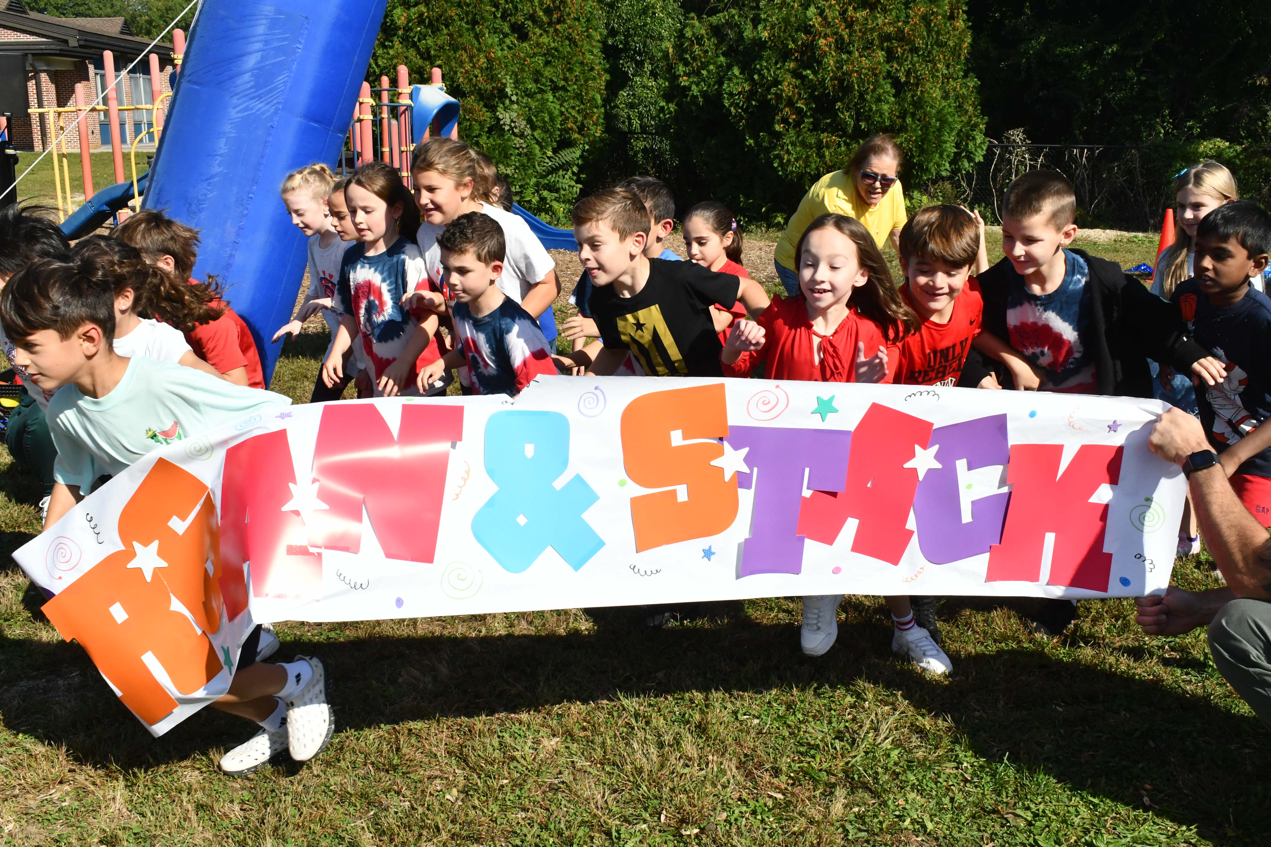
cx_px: 636
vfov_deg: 35.9
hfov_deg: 51.9
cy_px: 424
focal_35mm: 37
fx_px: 1306
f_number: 18
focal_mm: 25
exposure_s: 1/1250
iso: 1600
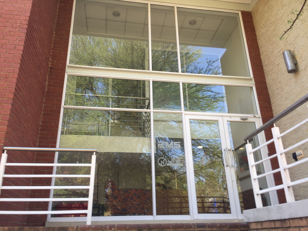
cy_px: 116
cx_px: 154
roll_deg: +2.8
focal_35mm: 29
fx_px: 258
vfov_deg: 48.2
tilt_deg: +22.6
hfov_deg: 61.7
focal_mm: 4.15
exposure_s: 1/100
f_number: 2.2
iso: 32
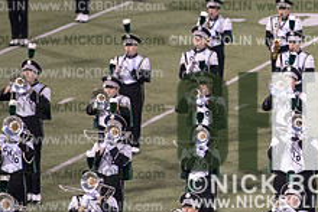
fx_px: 4667
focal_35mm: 528
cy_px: 141
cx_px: 279
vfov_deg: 2.6
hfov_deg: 3.9
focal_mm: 200
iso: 5000
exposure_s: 1/1250
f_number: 3.2
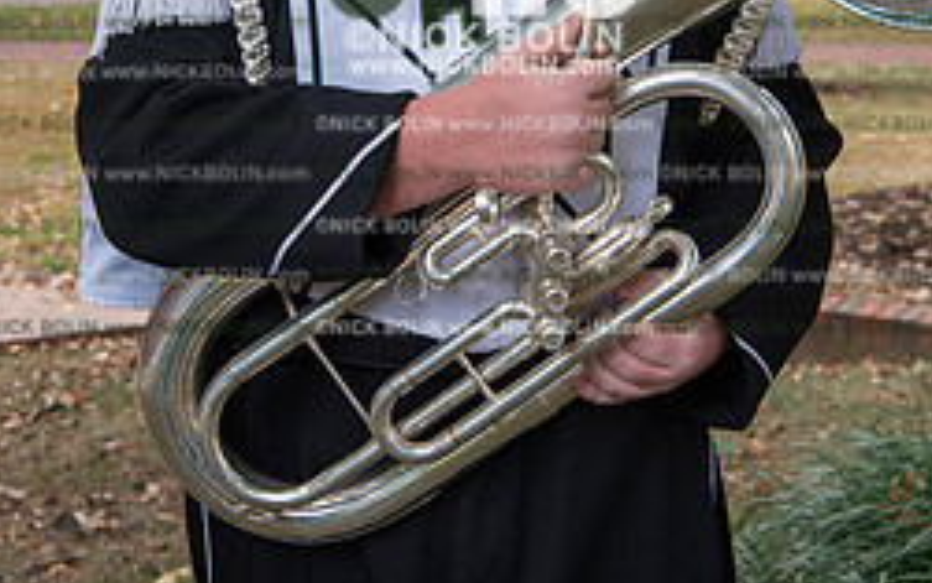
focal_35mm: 95
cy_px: -30
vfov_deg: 13.5
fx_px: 2414
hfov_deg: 21.9
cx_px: 483
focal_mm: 52
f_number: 8
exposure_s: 1/100
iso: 500
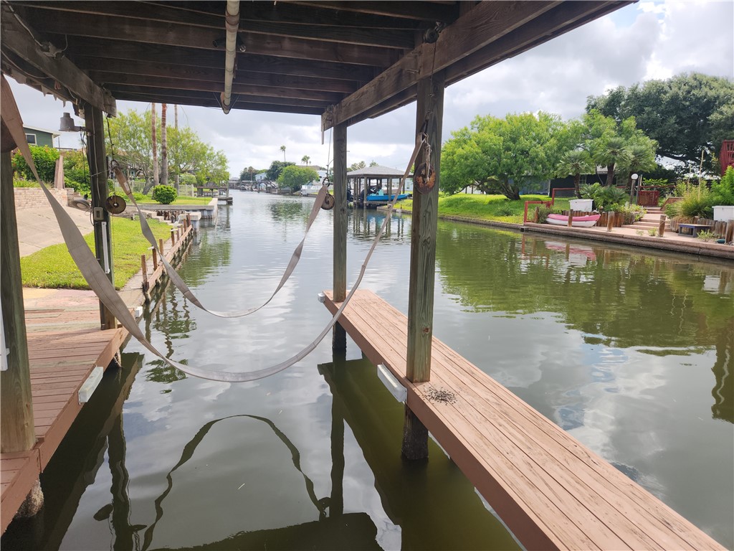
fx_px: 488
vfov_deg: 58.9
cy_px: 276
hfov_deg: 73.9
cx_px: 367
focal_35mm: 23
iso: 20
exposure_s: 1/984
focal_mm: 5.4
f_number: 1.8
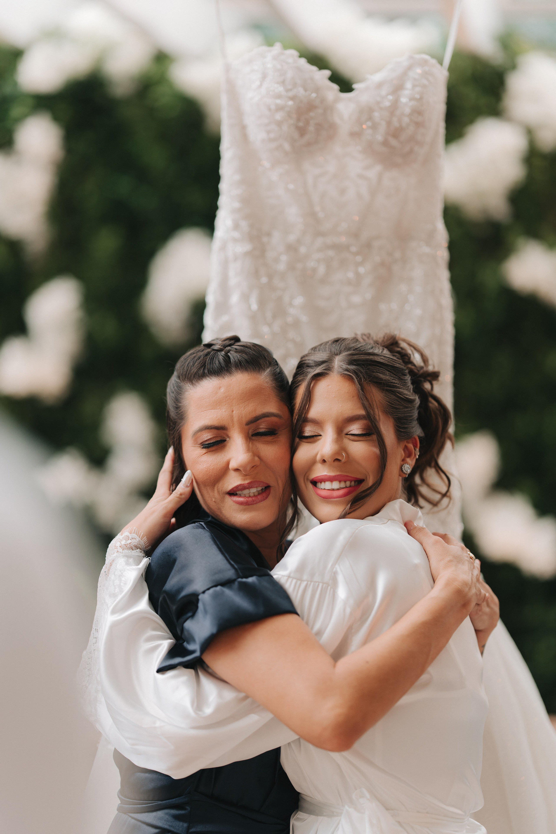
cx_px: 278
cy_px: 417
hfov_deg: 16.1
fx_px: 1969
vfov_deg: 23.9
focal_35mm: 85
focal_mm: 85
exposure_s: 1/500
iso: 160
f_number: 1.4
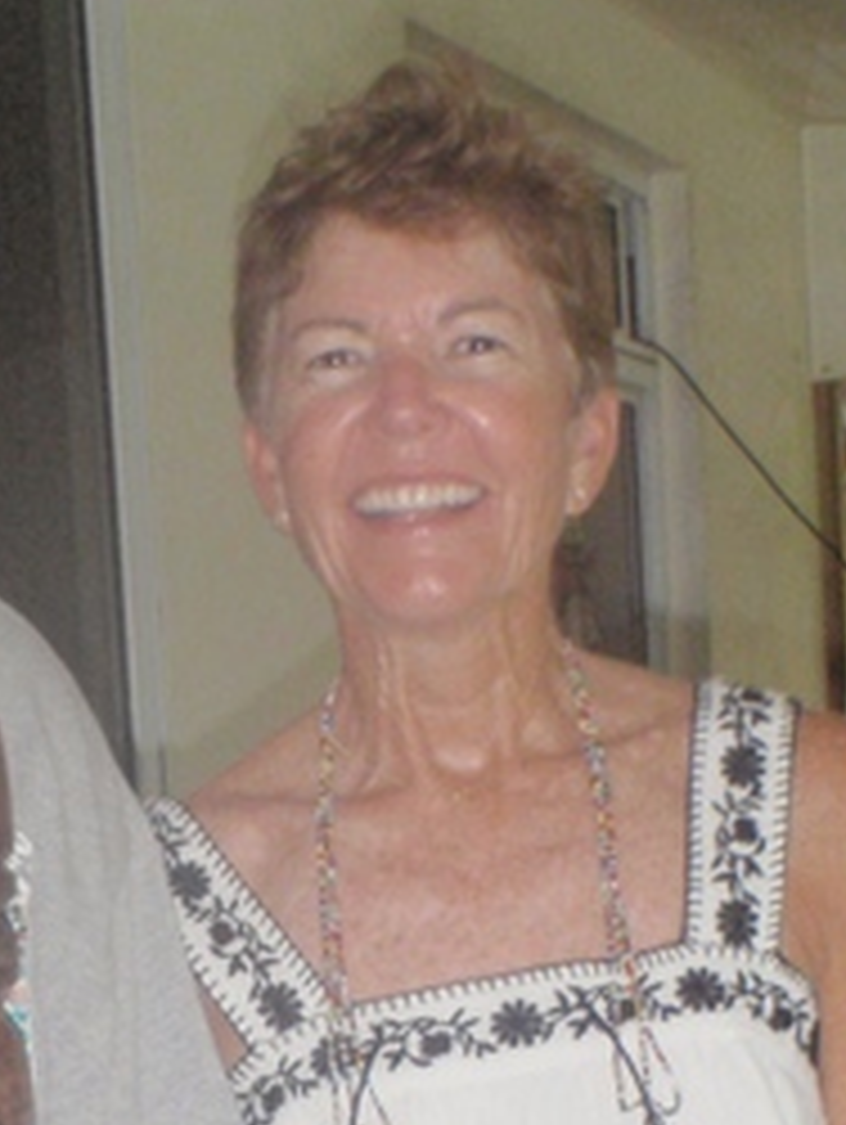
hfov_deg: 12.7
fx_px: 3741
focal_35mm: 115
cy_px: 1364
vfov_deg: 16.4
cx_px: -32
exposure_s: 1/40
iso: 250
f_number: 4.1
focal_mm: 6.53
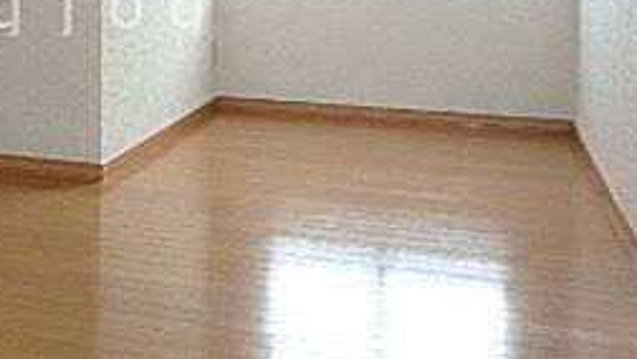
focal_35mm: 58
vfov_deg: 20.1
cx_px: 43
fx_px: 980
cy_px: 5
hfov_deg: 33.7
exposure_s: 1/50
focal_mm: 3.7
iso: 200
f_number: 3.5
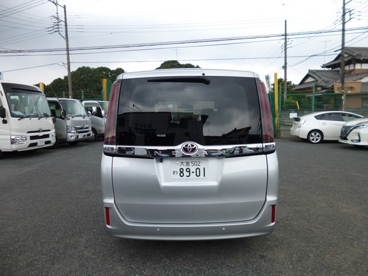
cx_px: 184
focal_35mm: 24
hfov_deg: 71.6
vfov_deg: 56.8
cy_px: 138
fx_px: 255
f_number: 2.8
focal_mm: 4.3
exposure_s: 1/250
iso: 100
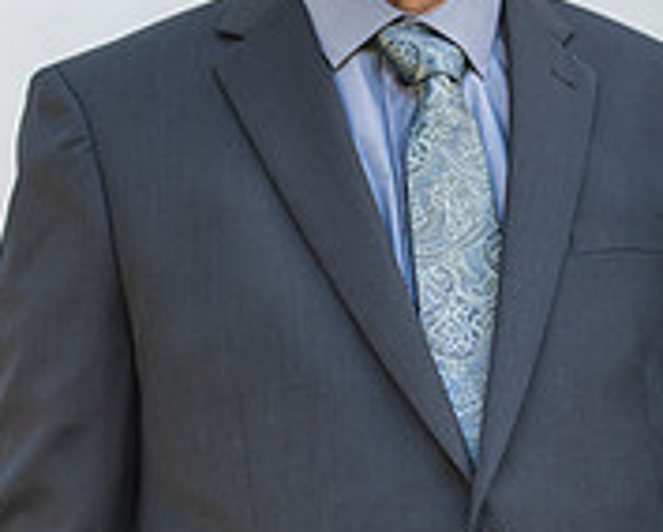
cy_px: -22
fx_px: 2809
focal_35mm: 143
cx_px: 393
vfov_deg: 10.7
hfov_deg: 13.5
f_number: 2.8
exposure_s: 1/640
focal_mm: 60
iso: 1000
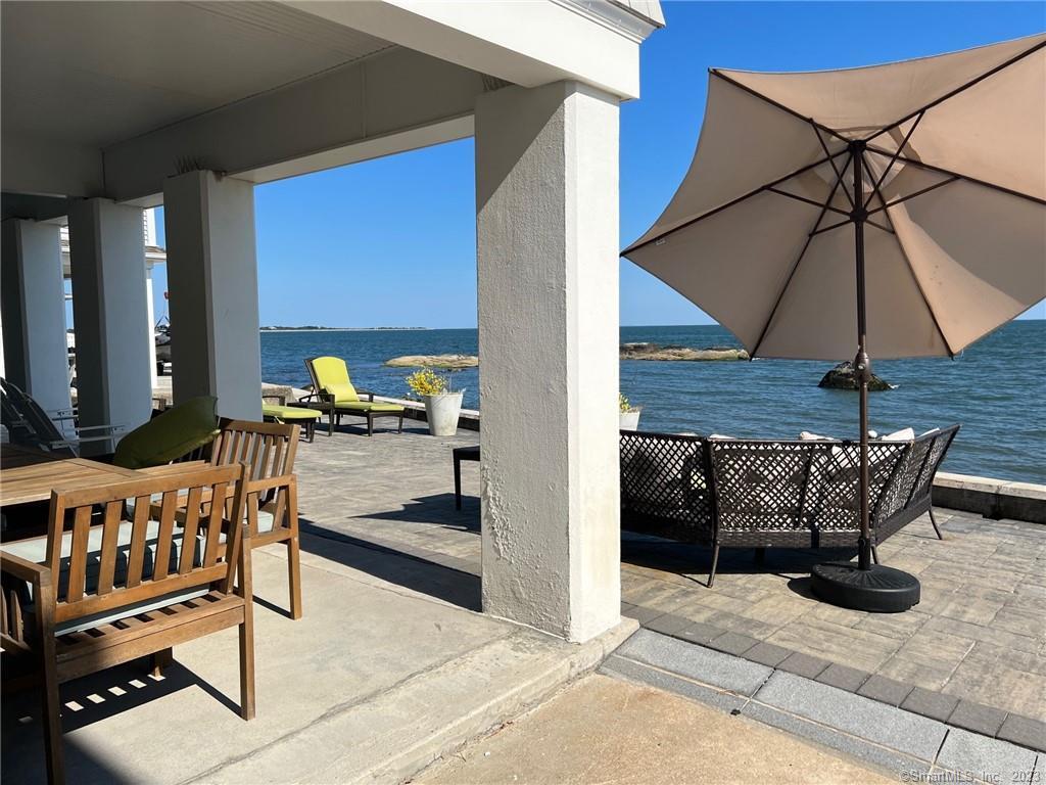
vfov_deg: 53.1
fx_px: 786
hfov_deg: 67.3
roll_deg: +1.0
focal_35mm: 26
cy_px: 392
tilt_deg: -4.4
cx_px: 523
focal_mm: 5.7
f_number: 1.5
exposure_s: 1/6579
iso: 50
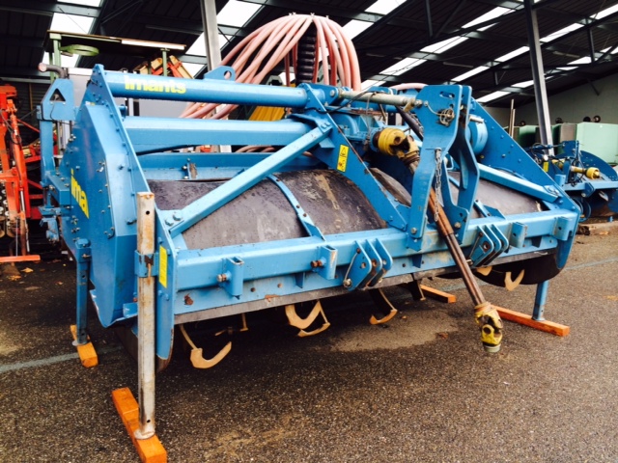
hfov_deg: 60.0
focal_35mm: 30
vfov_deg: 46.8
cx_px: 309
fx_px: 536
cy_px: 232
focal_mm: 4.12
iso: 32
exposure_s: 1/127
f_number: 2.2
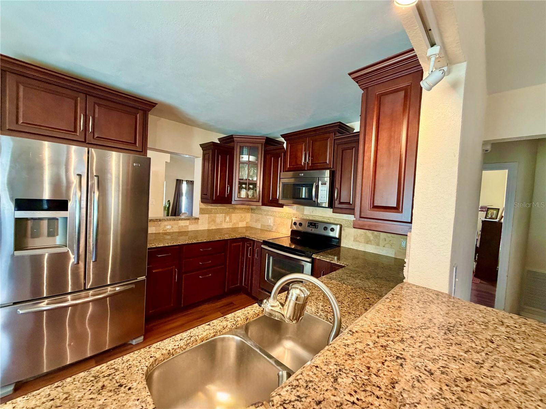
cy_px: 204
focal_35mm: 14
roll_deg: -2.5
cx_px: 273
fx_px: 221
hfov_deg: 102.1
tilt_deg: -2.0
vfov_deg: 85.7
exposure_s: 1/60
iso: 400
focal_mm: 2.22
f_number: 2.2
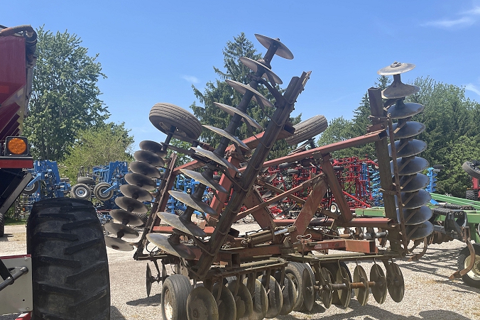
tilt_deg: +2.0
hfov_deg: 58.4
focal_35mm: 32
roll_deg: +0.6
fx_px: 427
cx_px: 280
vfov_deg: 40.8
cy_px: 202
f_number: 1.6
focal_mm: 4.2
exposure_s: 1/2618
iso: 32
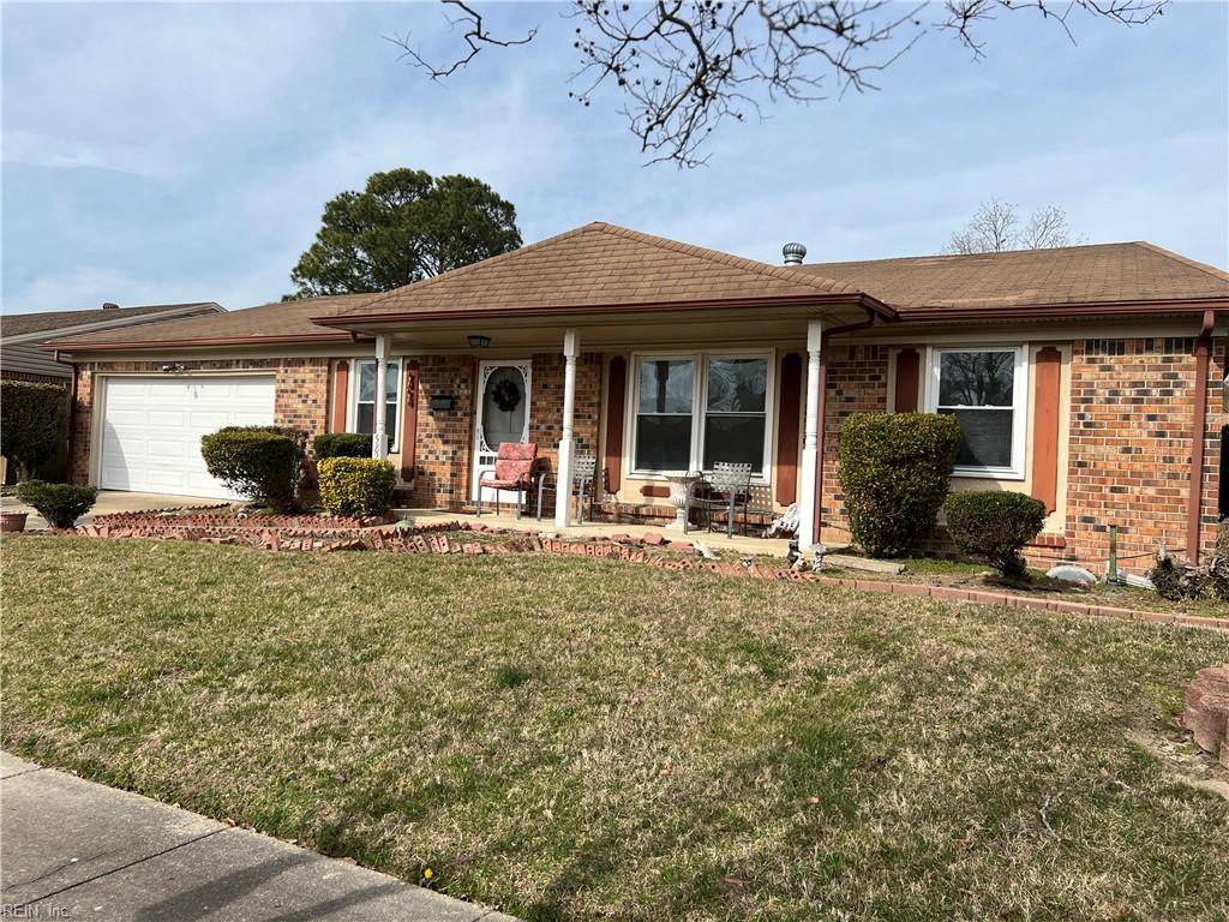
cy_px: 461
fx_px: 923
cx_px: 614
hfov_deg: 67.3
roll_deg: -3.0
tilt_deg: +0.0
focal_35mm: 26
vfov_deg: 53.1
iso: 50
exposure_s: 1/3704
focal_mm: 5.7
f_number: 1.5
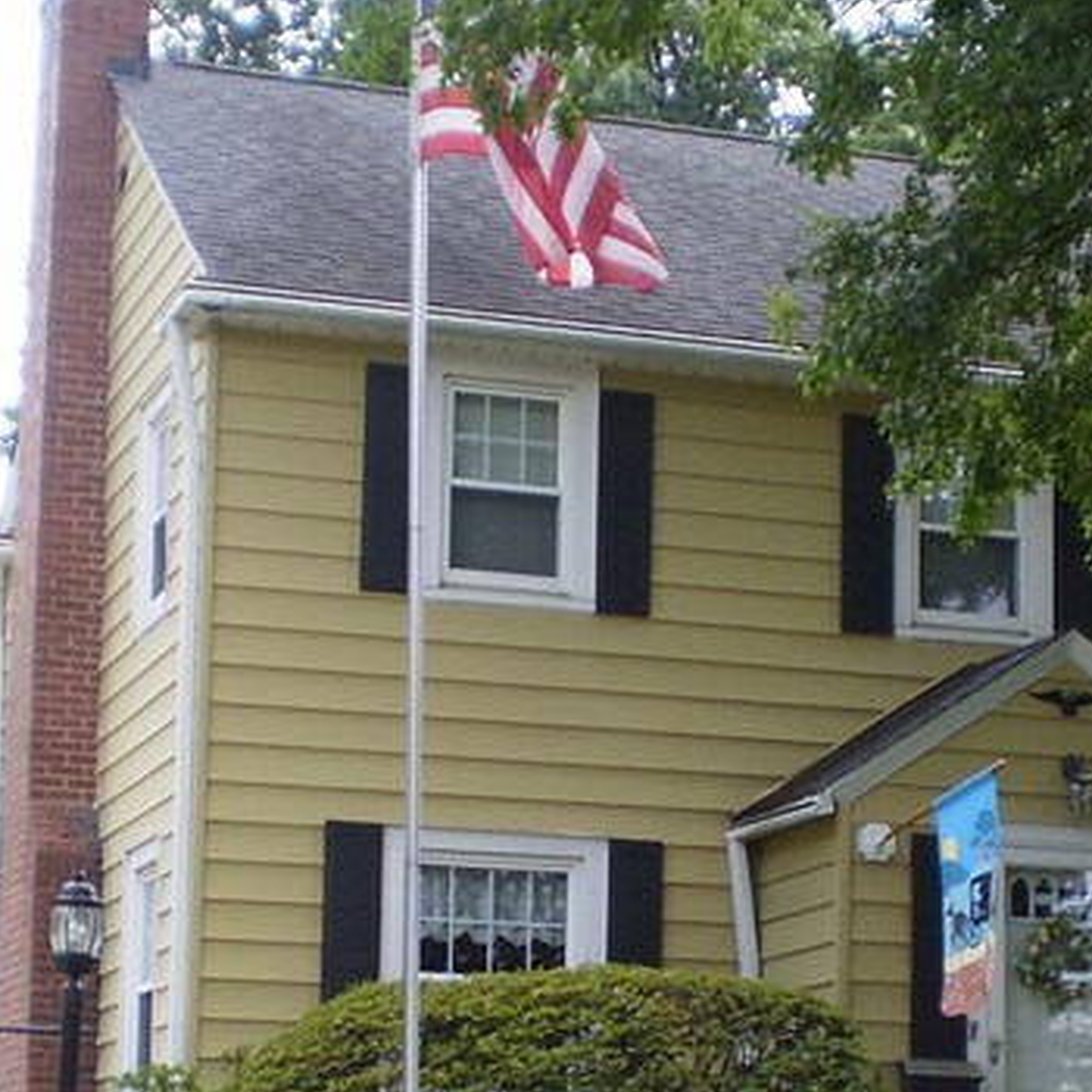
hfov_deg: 18.6
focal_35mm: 93
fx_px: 3319
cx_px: 693
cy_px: 995
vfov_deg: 18.4
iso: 64
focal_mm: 6.3
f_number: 3.1
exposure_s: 1/200
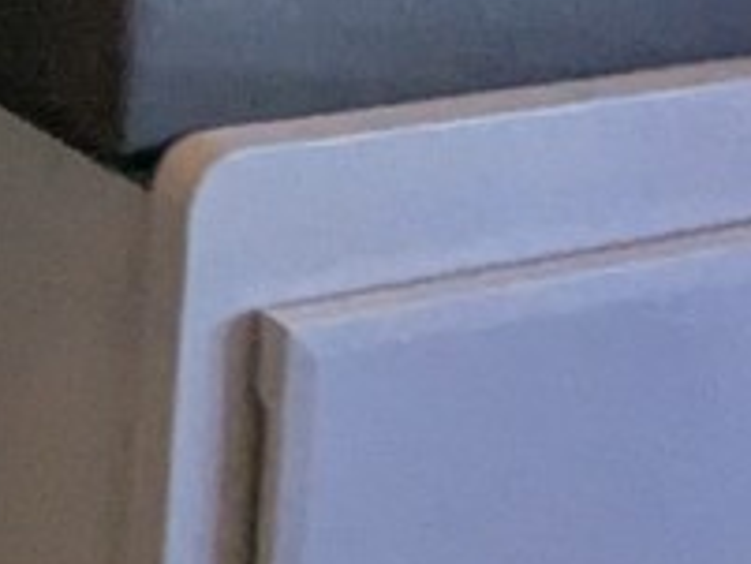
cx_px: -1721
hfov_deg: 10.2
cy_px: -1042
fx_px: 2410
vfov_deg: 10.3
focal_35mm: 111
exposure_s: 1/205
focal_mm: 2.35
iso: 228
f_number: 2.2
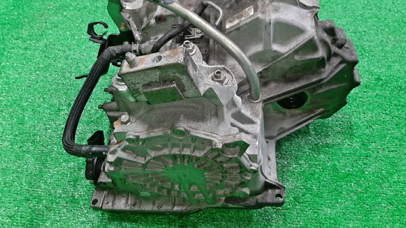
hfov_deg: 66.1
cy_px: 79
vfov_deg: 39.8
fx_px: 312
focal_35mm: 29
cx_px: 203
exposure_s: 1/50
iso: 158
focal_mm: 3.93
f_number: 1.7
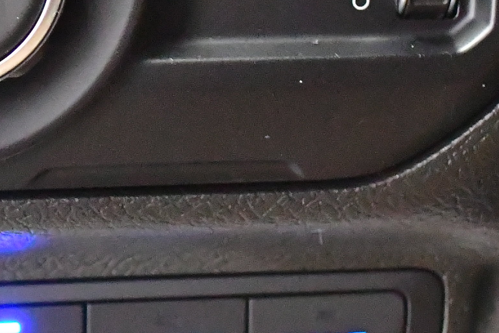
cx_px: 141
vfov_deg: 7.1
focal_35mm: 194
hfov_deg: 10.6
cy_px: 156
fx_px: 2689
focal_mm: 36
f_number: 5
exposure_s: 1/40
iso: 12800
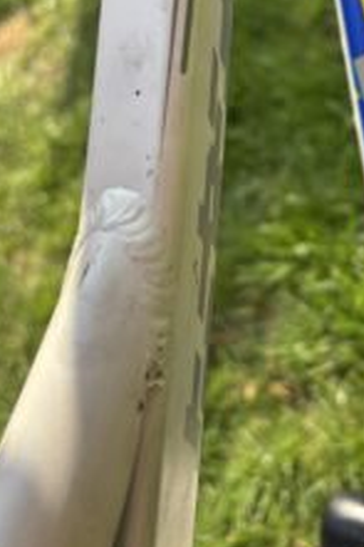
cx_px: 243
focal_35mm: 44
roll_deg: +34.7
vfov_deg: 43.5
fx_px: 668
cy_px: 156
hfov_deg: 30.2
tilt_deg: -42.0
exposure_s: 1/670
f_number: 1.6
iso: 50
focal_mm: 5.96
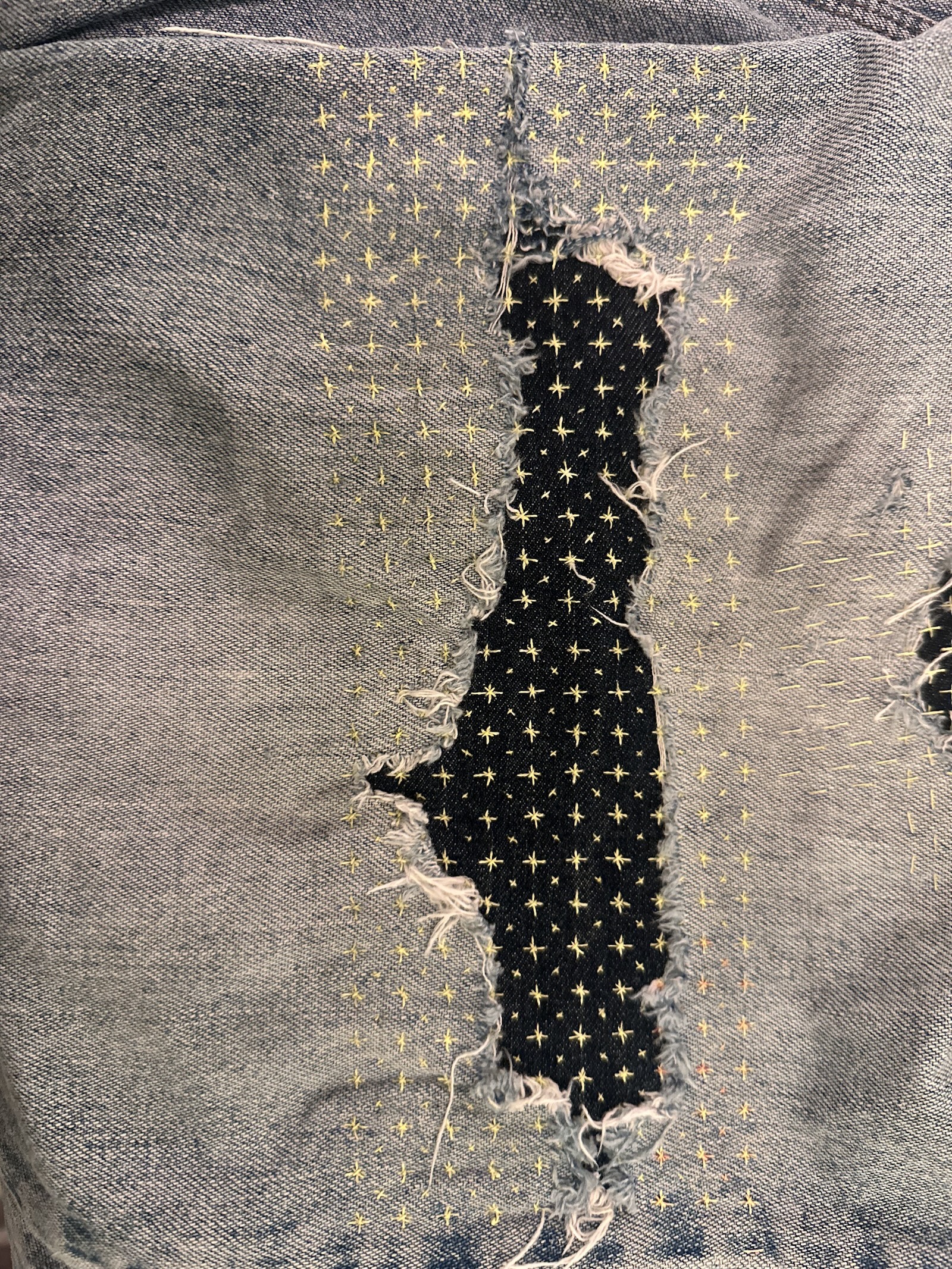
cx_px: 476
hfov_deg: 56.8
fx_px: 880
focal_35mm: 24
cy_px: 634
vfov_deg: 71.6
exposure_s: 1/40
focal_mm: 6.86
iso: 800
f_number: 1.78
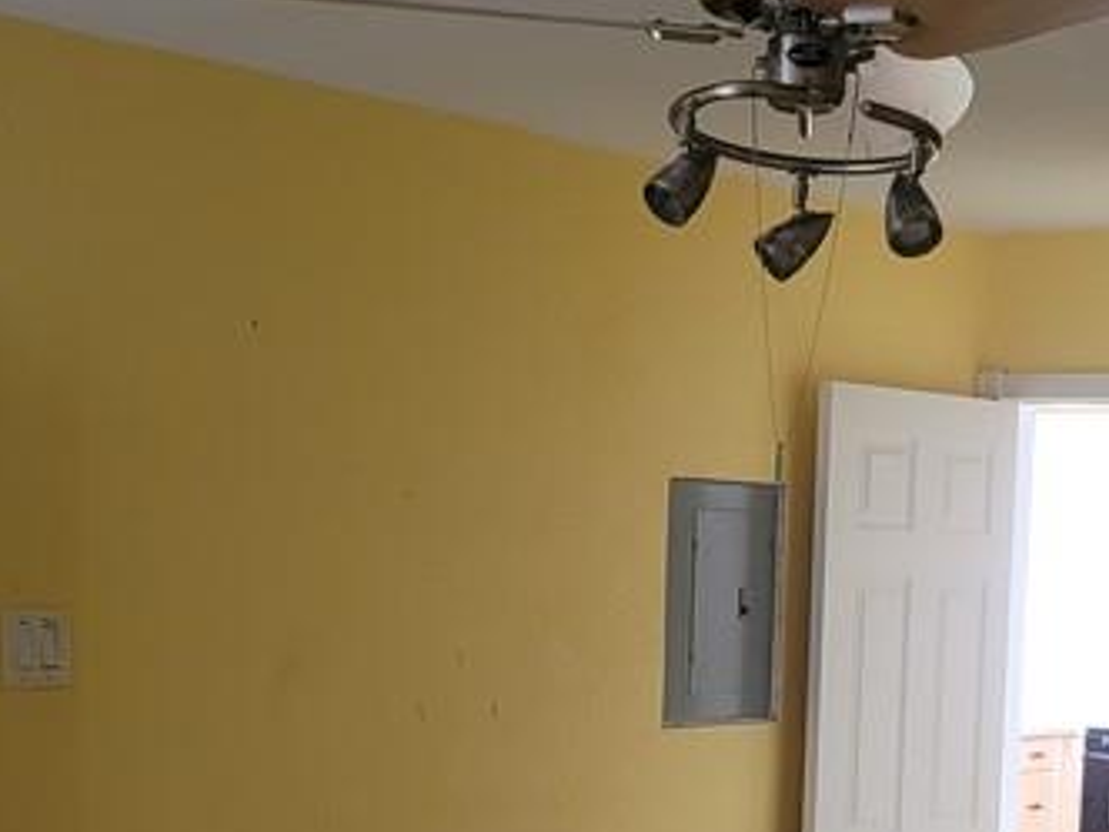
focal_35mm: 77
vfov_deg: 18.6
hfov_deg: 25.2
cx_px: 742
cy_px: 829
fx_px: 2467
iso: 400
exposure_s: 1/40
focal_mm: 7
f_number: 1.8
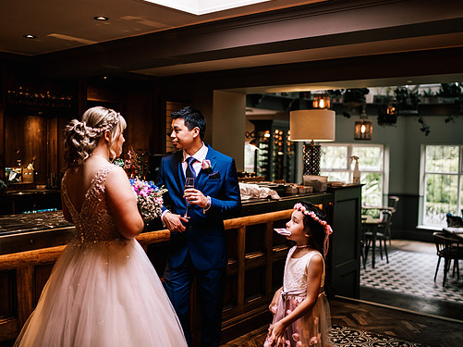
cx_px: 233
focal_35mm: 39
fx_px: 521
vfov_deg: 36.8
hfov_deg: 47.9
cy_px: 174
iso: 640
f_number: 1.4
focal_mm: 35
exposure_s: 1/500
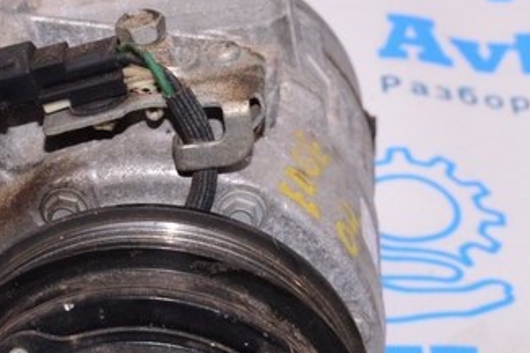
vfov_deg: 10.4
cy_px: 216
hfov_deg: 15.5
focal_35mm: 132
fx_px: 1942
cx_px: 151
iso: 1600
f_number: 8
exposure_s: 1/125
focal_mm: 28
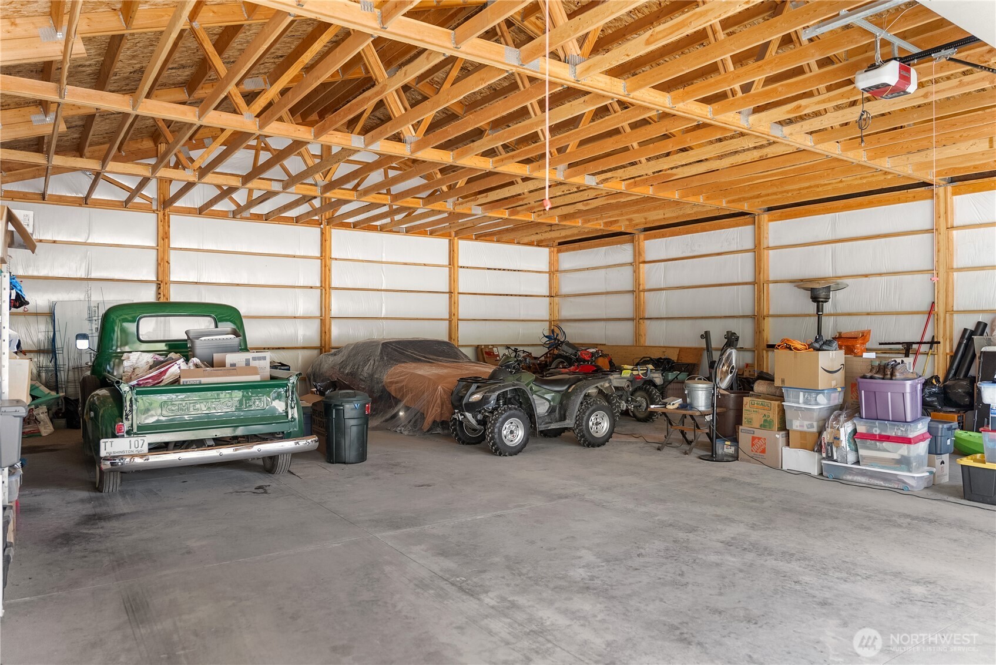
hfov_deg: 73.7
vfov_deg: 53.2
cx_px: 498
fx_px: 664
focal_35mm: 24
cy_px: 332
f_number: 2.8
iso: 400
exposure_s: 1/50
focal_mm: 24
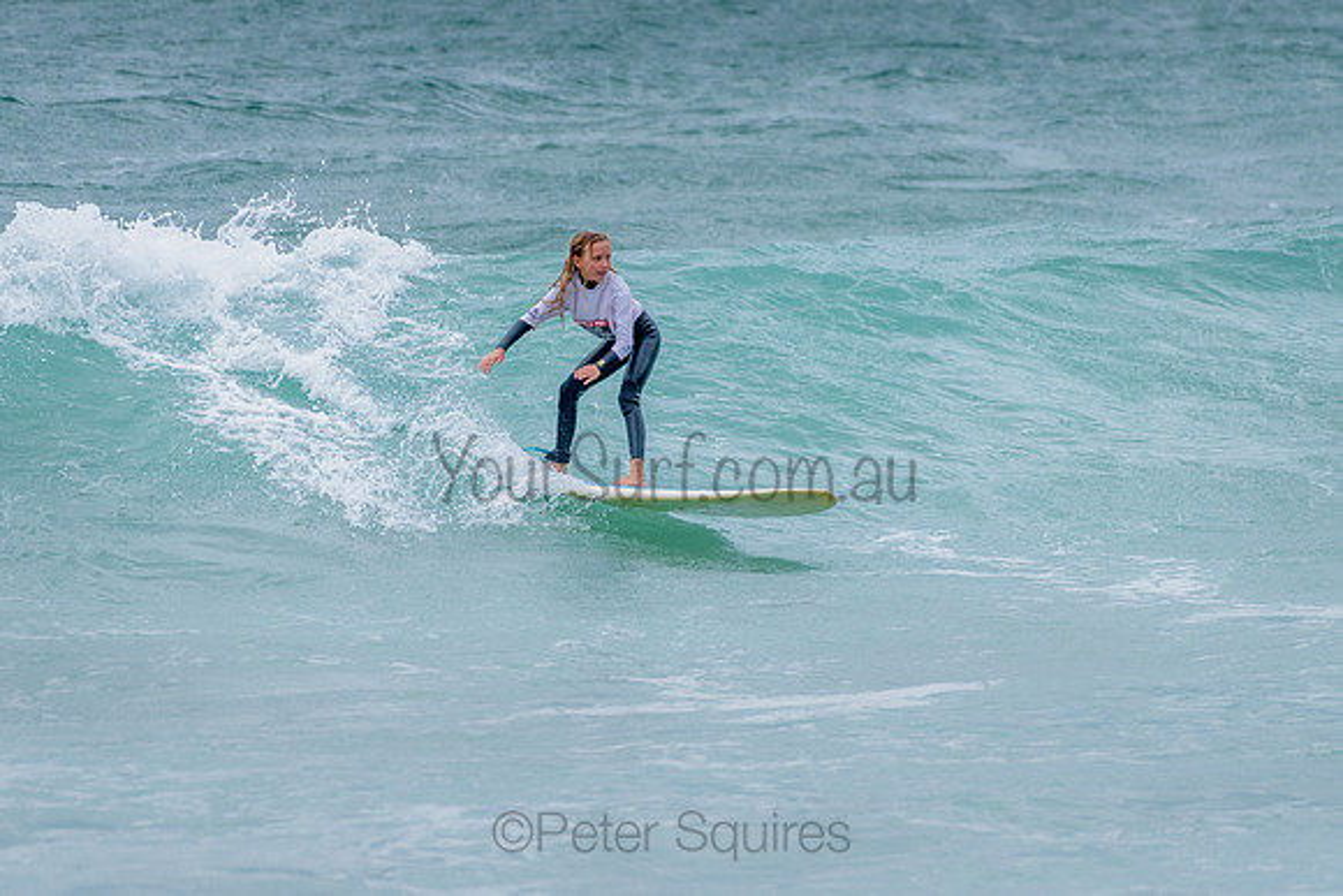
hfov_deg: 3.4
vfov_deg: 2.2
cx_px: 678
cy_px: 347
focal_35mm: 613
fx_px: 22874
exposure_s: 1/2000
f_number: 5.6
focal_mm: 500
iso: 720
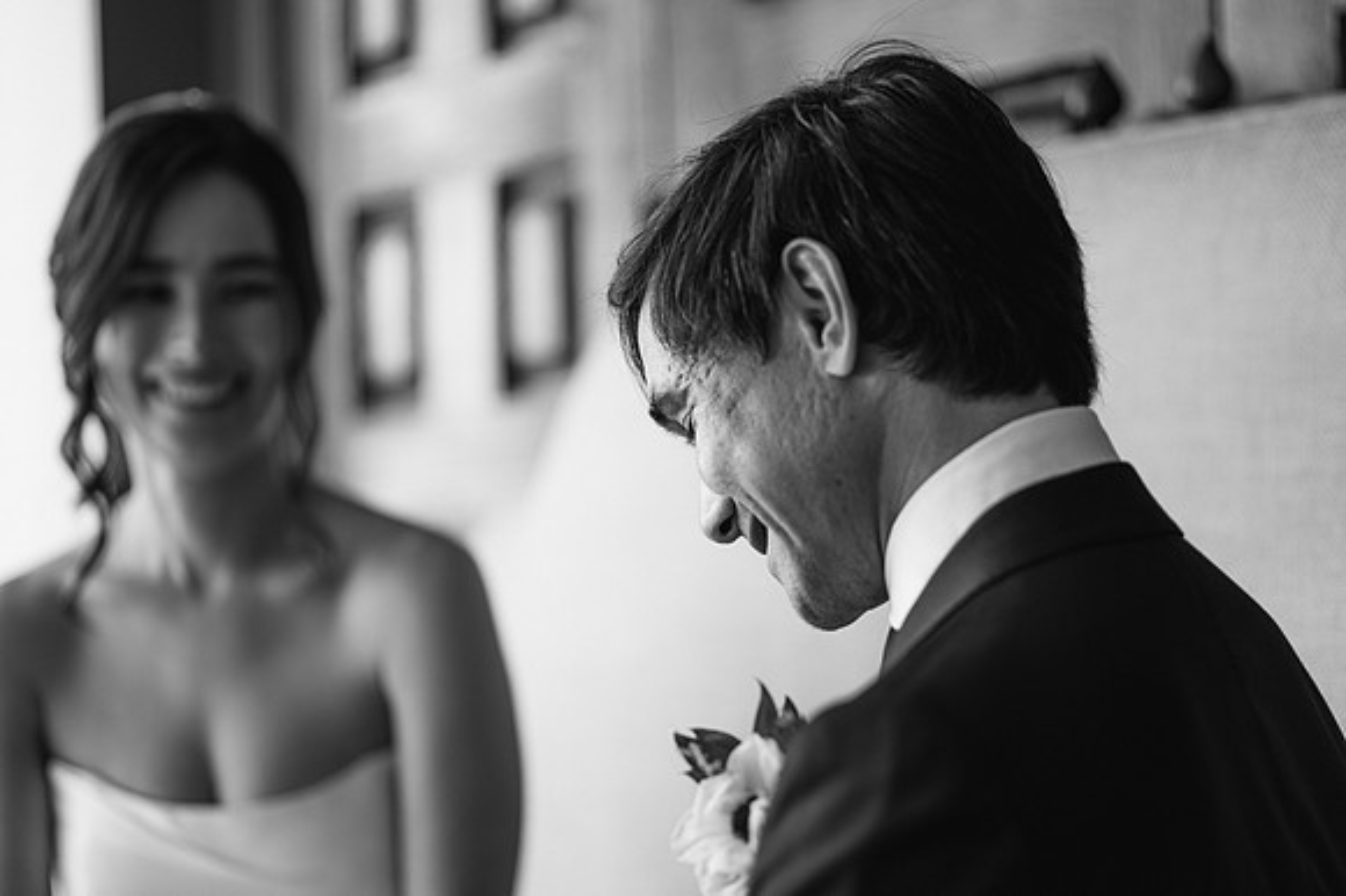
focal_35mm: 85
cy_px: 448
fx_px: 3176
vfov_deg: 16.1
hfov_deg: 23.9
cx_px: 673
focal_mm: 85
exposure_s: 1/160
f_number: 2
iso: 100
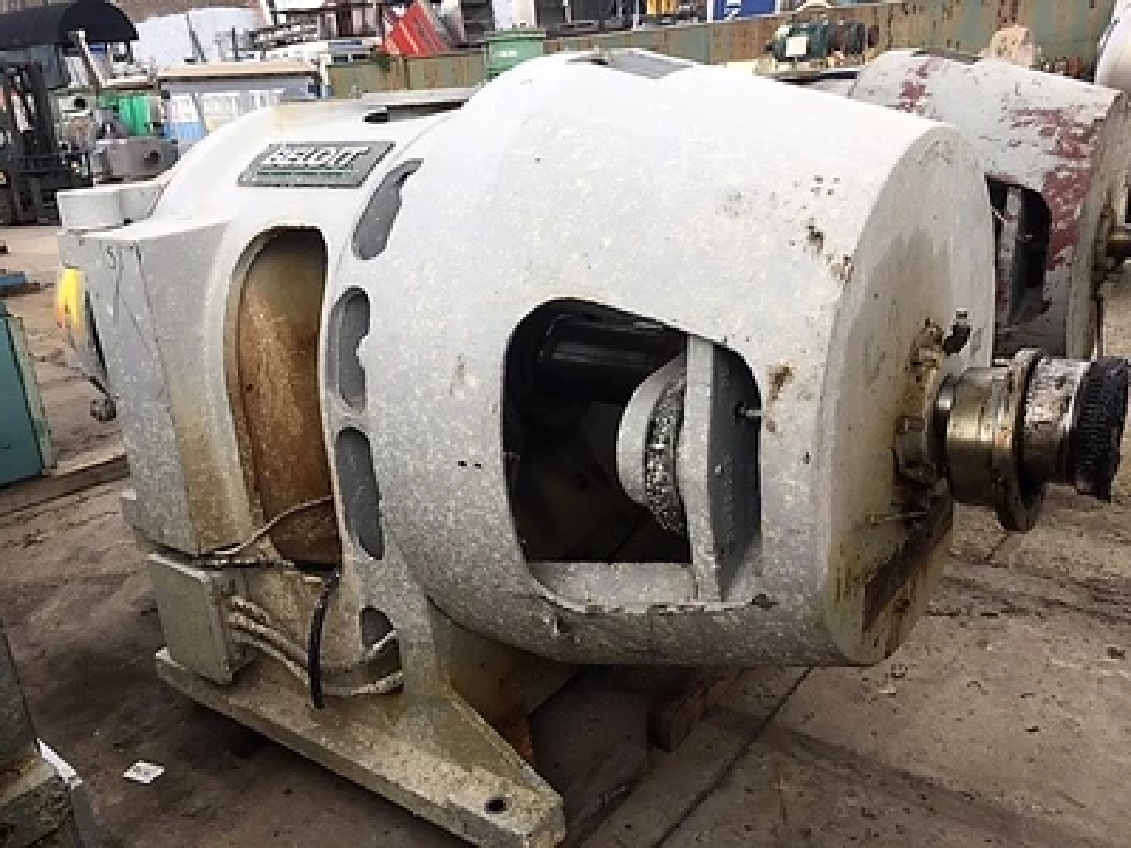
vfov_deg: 48.2
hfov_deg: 61.7
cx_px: 566
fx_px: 948
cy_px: 424
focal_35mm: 29
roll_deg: +4.4
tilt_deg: -19.2
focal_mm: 4.15
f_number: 2.2
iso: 25
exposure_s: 1/180
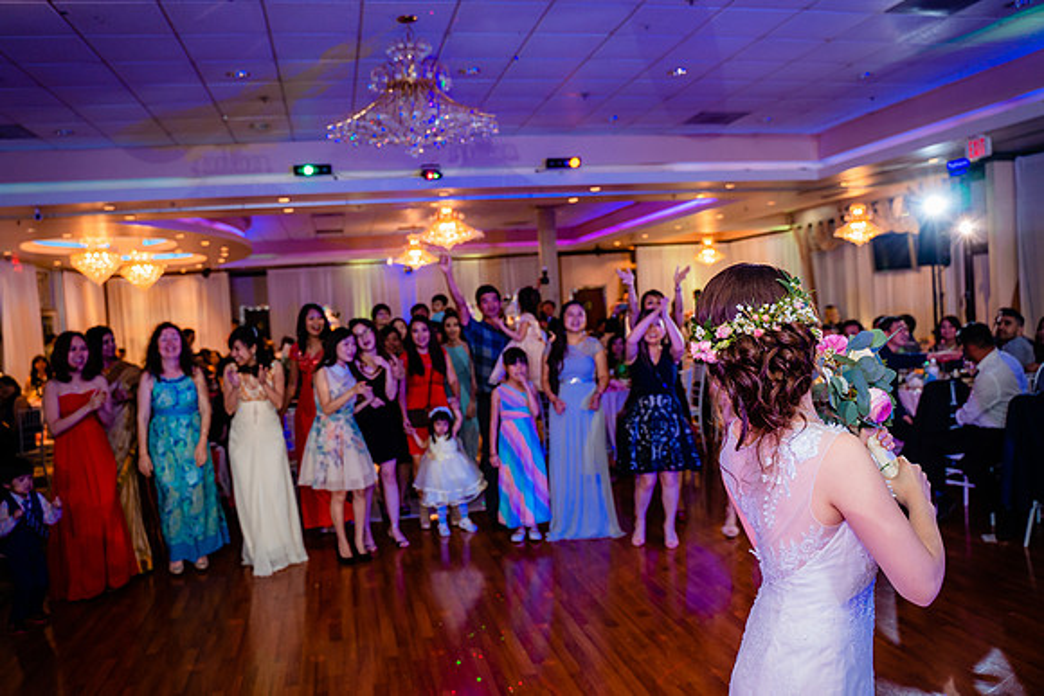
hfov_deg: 65.5
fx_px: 812
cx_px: 522
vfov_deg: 46.4
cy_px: 348
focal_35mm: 28
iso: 1000
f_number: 3.5
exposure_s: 1/160
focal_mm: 28
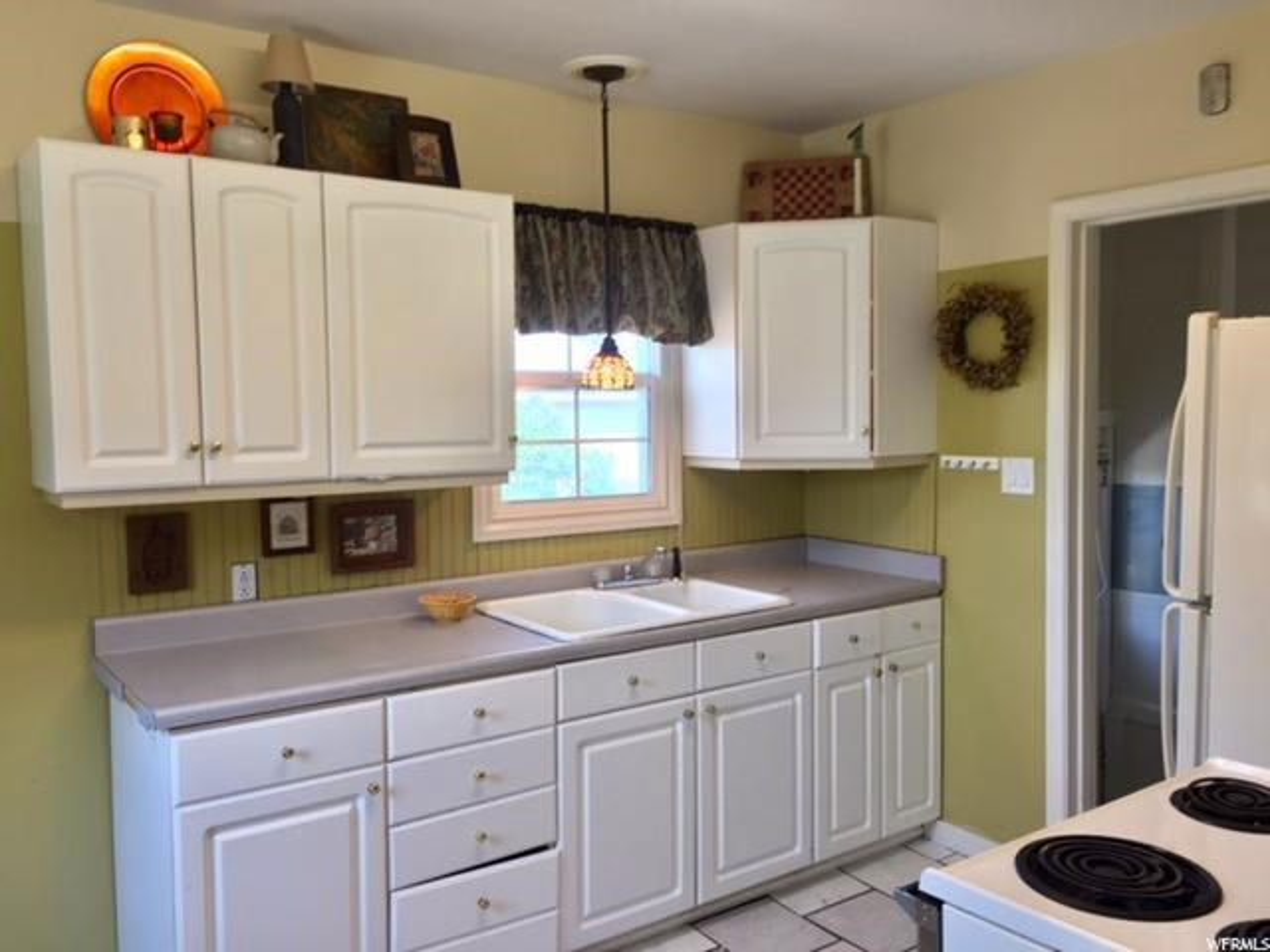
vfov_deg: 48.2
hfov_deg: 61.7
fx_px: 1064
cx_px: 635
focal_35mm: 29
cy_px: 476
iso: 32
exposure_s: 1/40
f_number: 2.2
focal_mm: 4.15
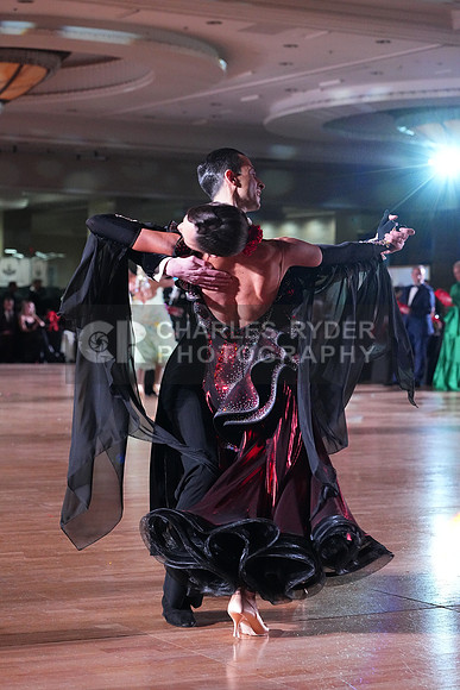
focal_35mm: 86
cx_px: 230
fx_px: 1647
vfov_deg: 23.6
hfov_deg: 15.9
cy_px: 345
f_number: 5
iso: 10000
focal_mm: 86
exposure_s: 1/400
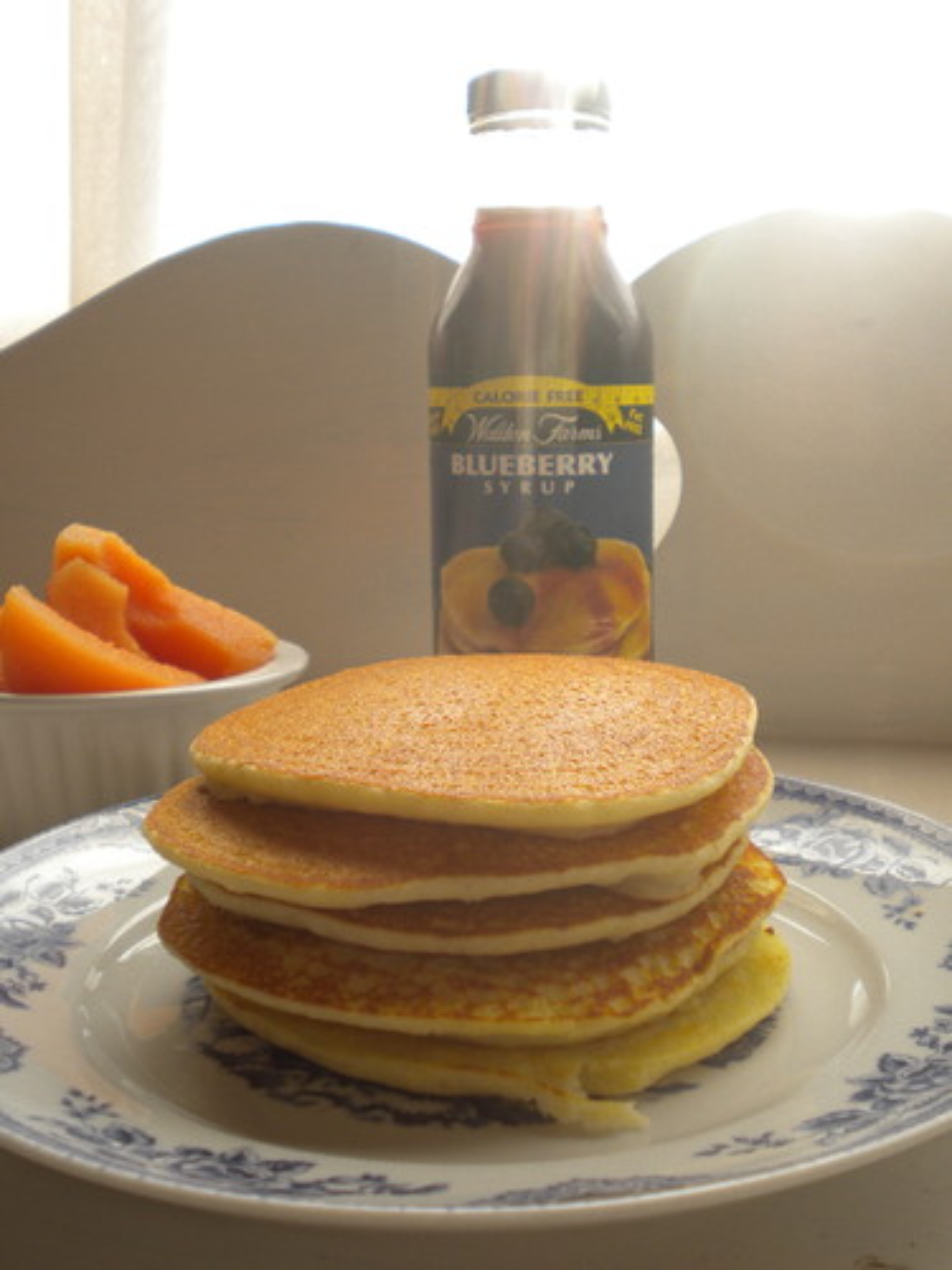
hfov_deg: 35.1
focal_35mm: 41
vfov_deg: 45.8
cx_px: 476
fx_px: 1503
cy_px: 635
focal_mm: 7.4
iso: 80
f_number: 3.5
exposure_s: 1/60.2
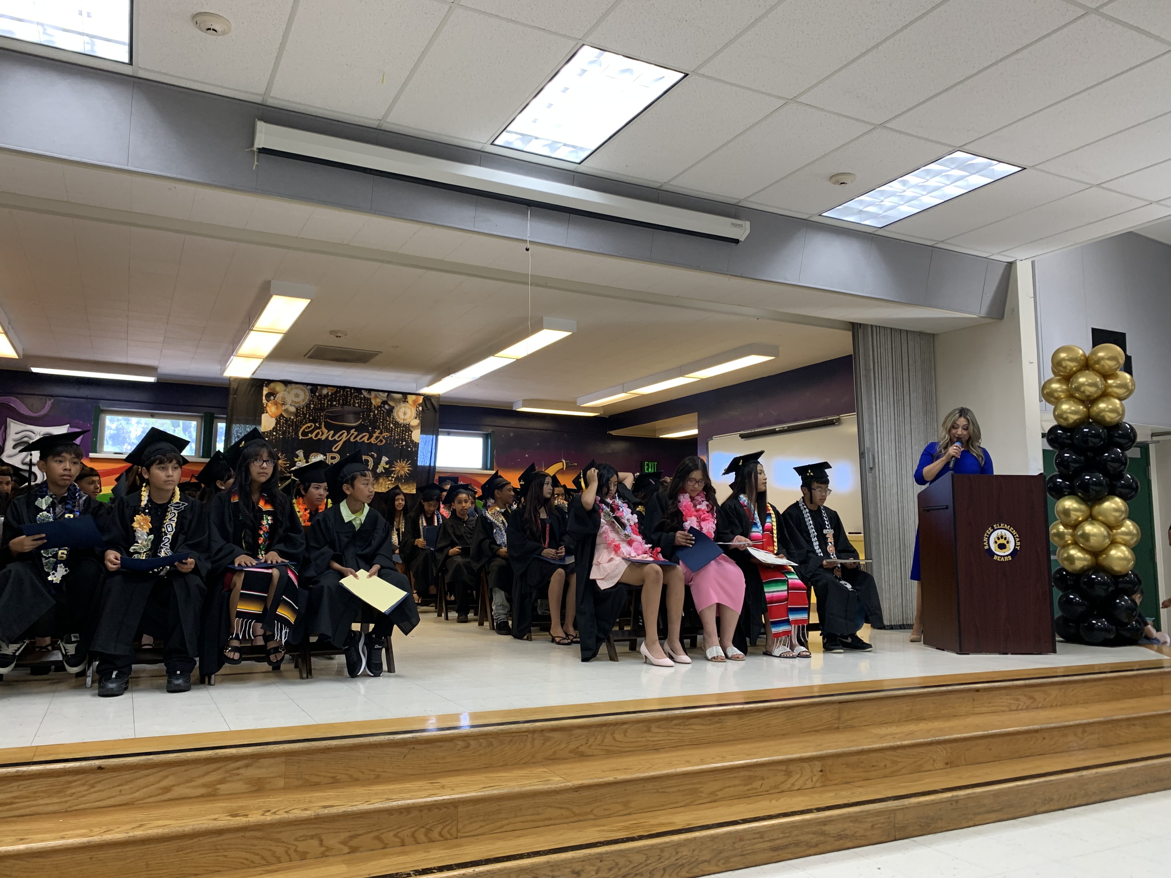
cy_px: 439
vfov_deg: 53.1
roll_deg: -0.8
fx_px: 880
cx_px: 586
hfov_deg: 67.3
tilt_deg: +6.9
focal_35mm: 26
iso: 100
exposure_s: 1/60
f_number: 1.8
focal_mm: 4.25
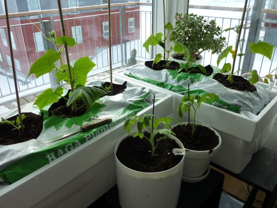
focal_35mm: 29
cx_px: 138
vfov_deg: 48.2
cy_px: 104
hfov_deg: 61.7
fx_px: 232
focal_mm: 4.7
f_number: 4
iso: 125
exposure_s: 1/200
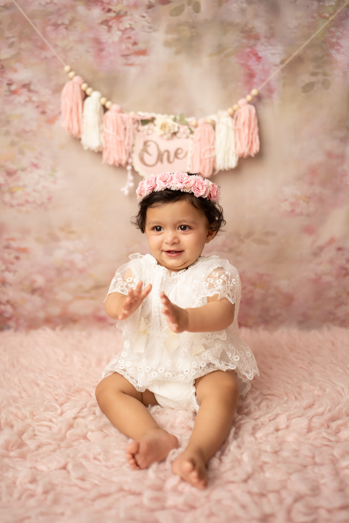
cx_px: 174
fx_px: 509
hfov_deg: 37.9
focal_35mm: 35
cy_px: 262
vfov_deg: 54.4
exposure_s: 1/160
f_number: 1.6
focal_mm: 35
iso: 100
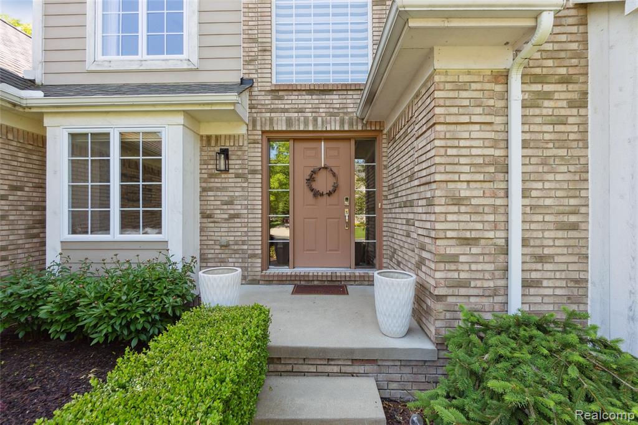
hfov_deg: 100.4
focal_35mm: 15
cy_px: 212
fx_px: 266
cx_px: 319
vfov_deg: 77.3
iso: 640
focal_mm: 10
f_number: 8
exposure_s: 1/250
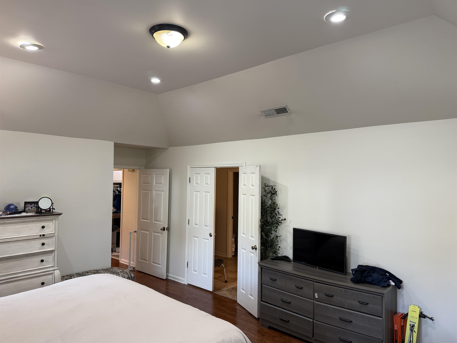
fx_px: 317
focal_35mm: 24
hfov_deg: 71.6
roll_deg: +0.2
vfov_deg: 56.8
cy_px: 172
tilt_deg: +1.3
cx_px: 228
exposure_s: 1/60
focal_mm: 6.76
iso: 200
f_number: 1.78
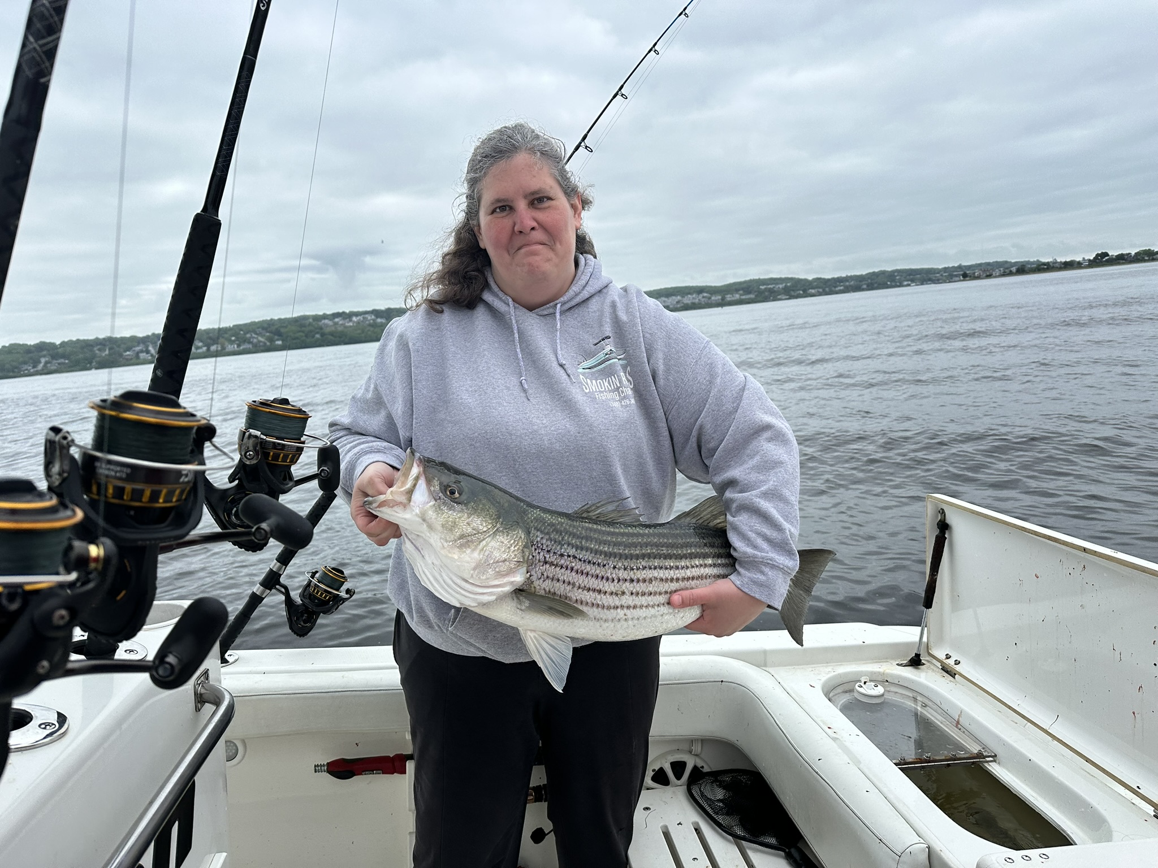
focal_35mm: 24
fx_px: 803
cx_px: 579
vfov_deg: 56.8
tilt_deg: -8.3
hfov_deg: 71.6
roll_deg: +7.8
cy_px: 434
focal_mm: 6.86
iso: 80
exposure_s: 1/3247
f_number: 1.78
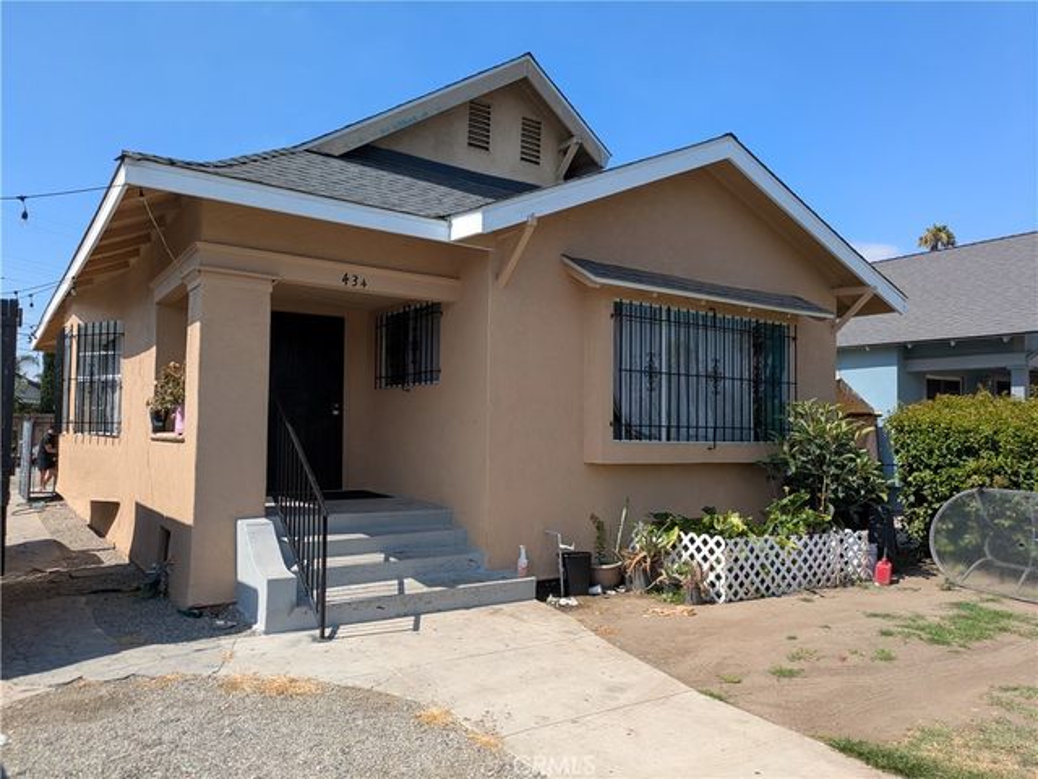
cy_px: 390
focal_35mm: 25
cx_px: 519
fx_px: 750
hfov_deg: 69.4
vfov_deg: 54.9
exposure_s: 1/1653
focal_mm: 5.43
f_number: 1.89
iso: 49
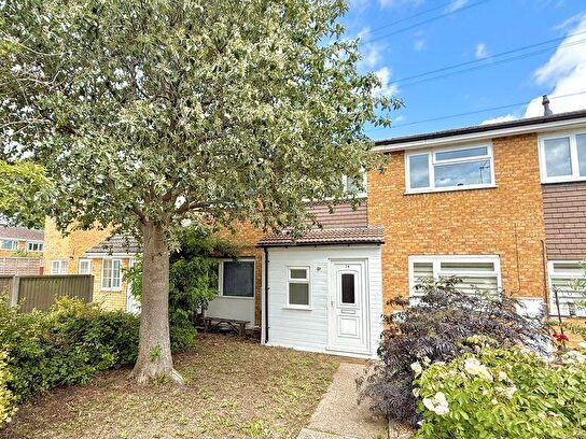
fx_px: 305
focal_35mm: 18
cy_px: 240
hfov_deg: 87.2
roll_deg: -0.6
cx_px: 252
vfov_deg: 71.4
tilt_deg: +5.4
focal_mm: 2.22
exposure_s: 1/619
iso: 50
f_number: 2.2
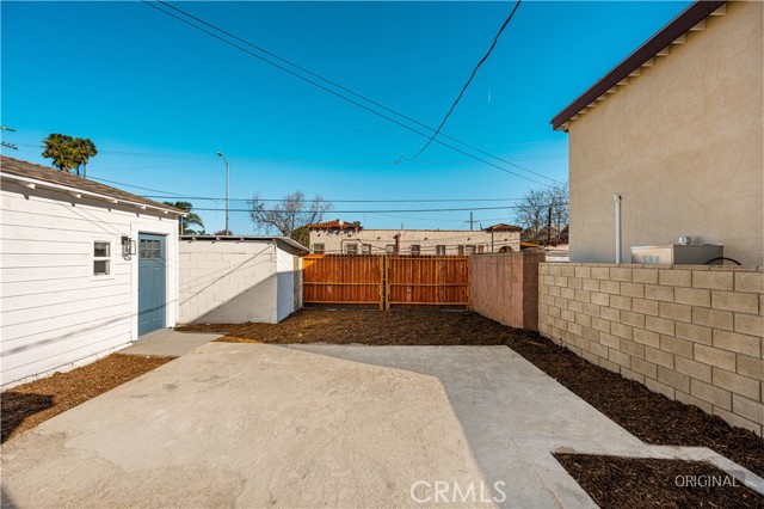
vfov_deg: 81.1
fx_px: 297
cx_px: 382
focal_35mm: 14
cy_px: 254
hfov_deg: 104.3
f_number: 6.3
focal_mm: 14
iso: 80
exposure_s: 1/500
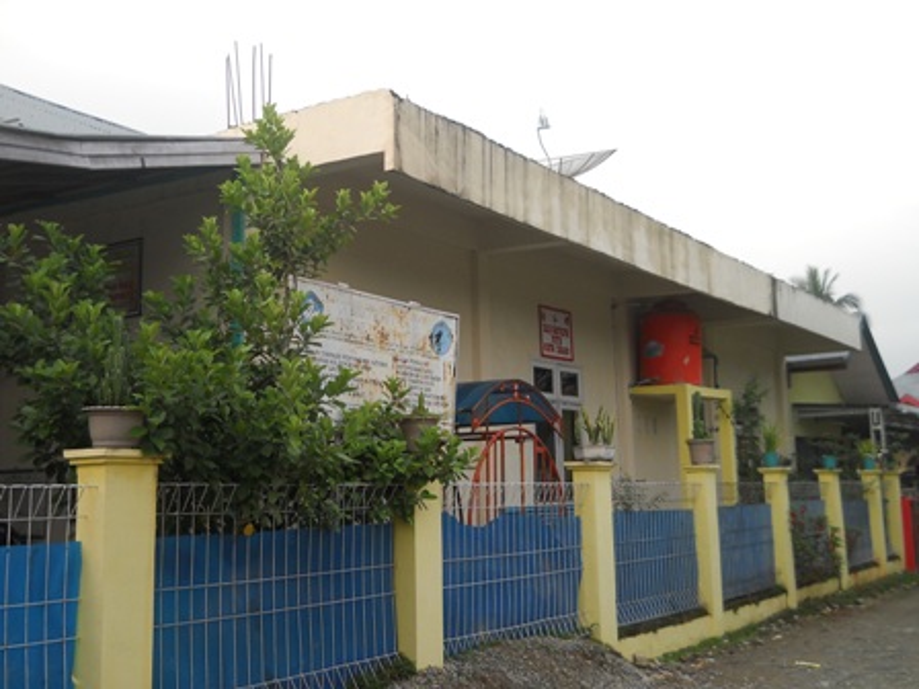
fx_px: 1088
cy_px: 344
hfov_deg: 45.8
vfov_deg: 35.1
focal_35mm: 41
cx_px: 460
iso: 80
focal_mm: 6.72
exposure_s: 1/320
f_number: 3.1
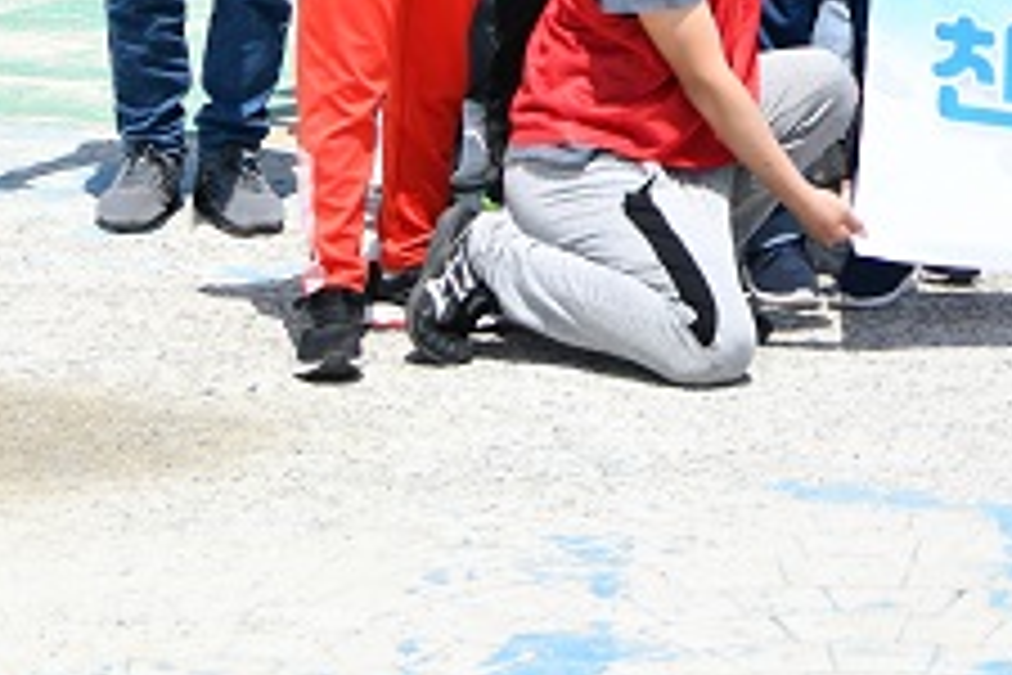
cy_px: -666
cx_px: 1849
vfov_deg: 8.2
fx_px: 4497
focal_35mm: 160
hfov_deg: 11.8
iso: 100
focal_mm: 36
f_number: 5.6
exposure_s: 1/500
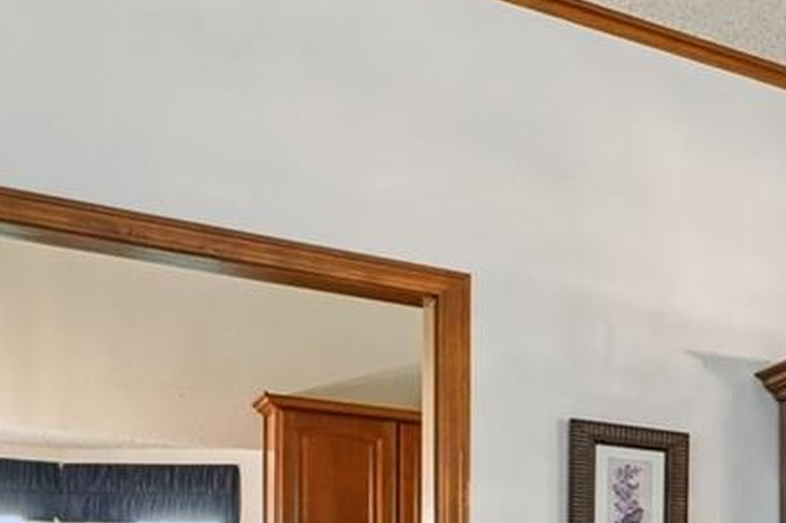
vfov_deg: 20.7
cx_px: 1412
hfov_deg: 21.7
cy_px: 704
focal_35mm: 59
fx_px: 1288
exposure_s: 1/10
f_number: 11
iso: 800
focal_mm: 15
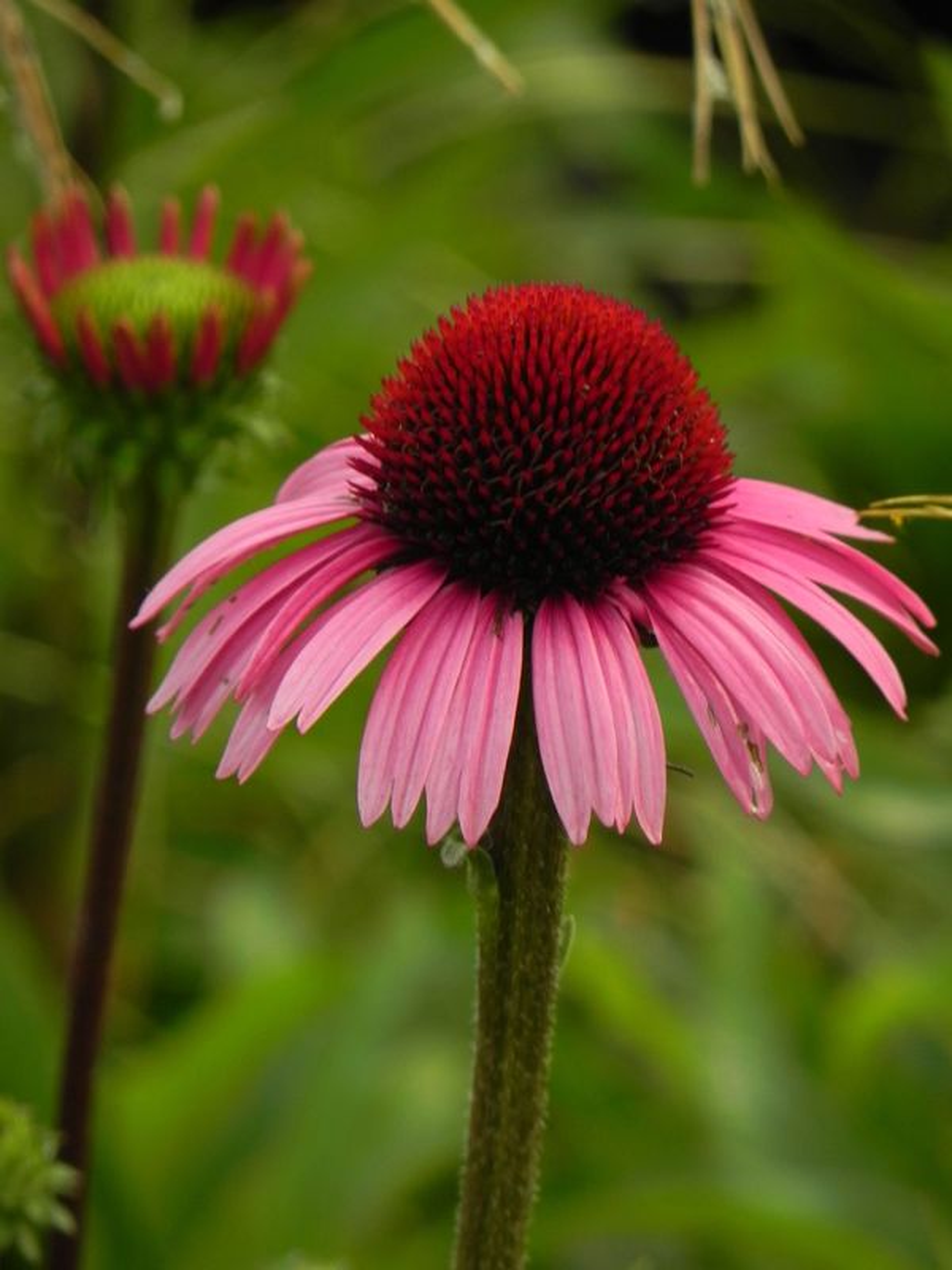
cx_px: 476
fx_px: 22185
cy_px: 635
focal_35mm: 605
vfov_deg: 3.3
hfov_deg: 2.5
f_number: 5
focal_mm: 107.6
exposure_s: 1/200
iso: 160
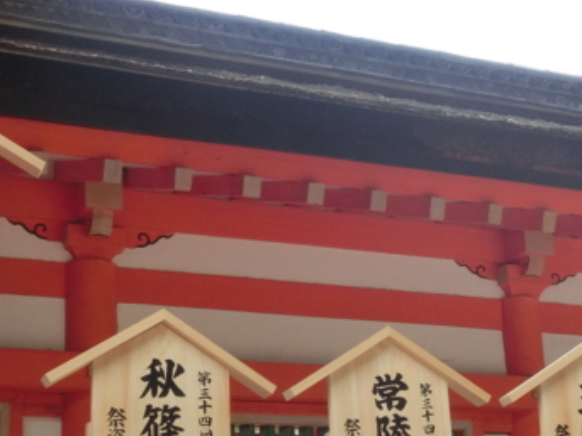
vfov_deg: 20.7
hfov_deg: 27.8
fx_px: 1177
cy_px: 358
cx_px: 302
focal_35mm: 70
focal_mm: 5.36
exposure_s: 1/125
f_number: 3.5
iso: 80
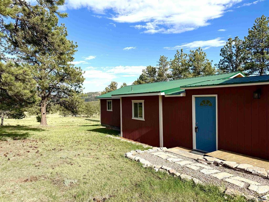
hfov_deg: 71.6
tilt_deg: -0.8
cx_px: 134
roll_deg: +0.8
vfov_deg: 56.8
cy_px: 101
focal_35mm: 24
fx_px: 187
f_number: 1.78
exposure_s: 1/3759
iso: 80
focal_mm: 6.76
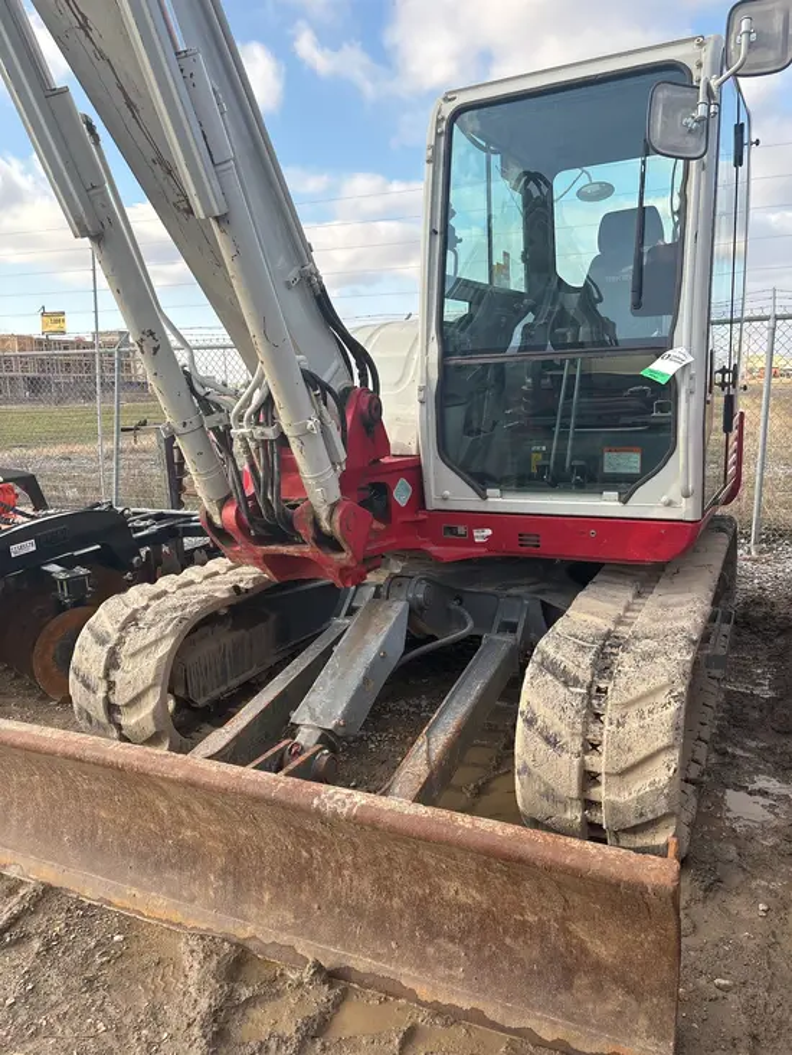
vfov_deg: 67.3
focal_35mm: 26
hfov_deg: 53.1
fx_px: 793
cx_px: 396
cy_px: 528
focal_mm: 5.96
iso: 50
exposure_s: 1/781
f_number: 1.6
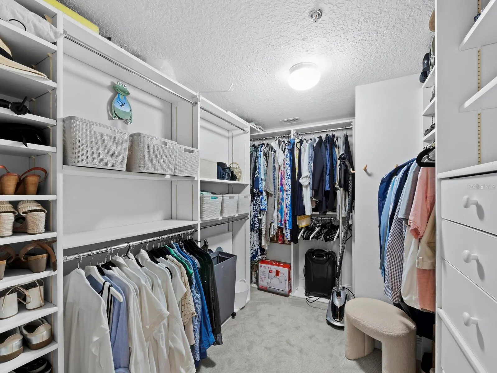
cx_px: 248
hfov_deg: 102.0
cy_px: 186
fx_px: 201
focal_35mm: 14
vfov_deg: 85.7
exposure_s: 1.6
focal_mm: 7
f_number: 11
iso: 400
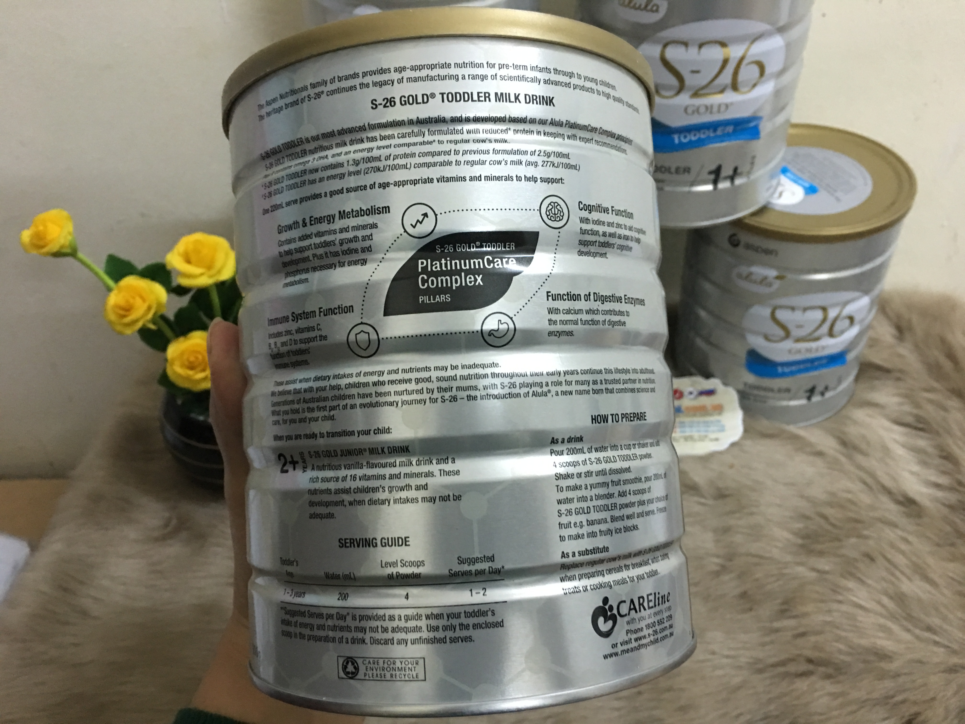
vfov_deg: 48.2
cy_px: 362
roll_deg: +2.4
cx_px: 482
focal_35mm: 29
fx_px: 808
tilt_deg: -40.6
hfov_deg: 61.7
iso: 100
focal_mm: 4.15
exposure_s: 1/8
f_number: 2.2
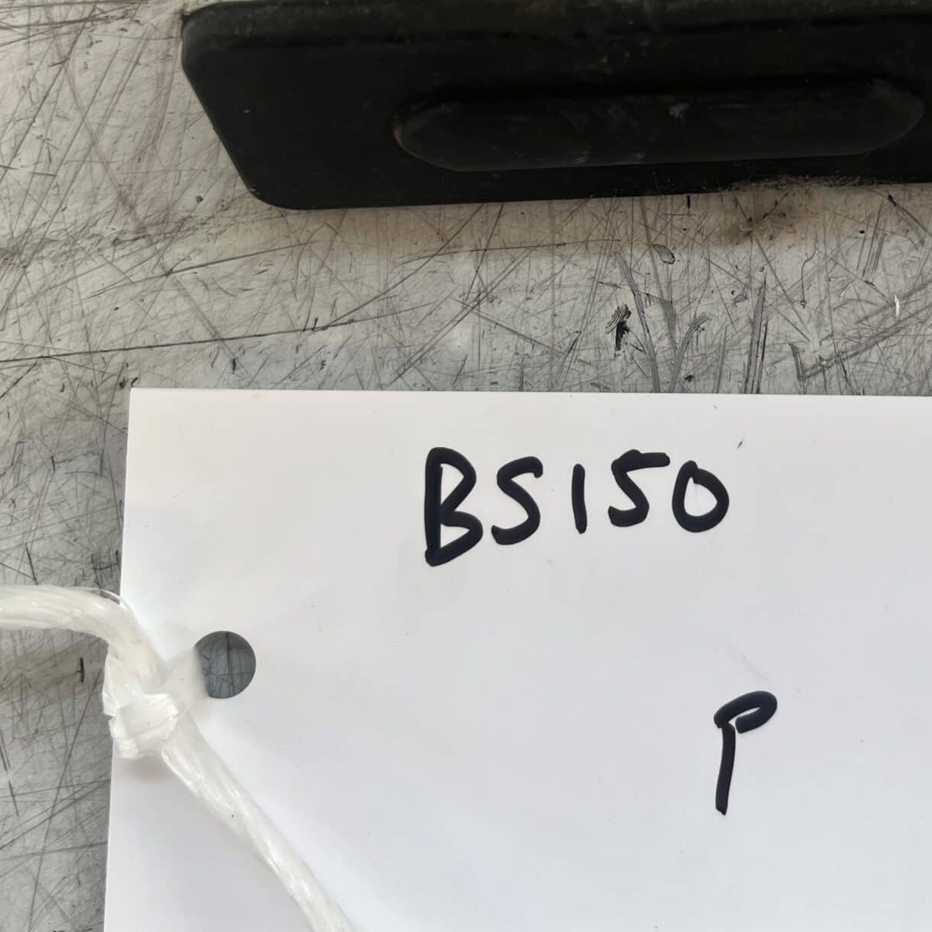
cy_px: 228
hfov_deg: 34.5
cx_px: 713
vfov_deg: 34.6
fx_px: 1462
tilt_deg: -77.6
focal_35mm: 48
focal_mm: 5.1
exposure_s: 1/121
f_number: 1.6
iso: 50
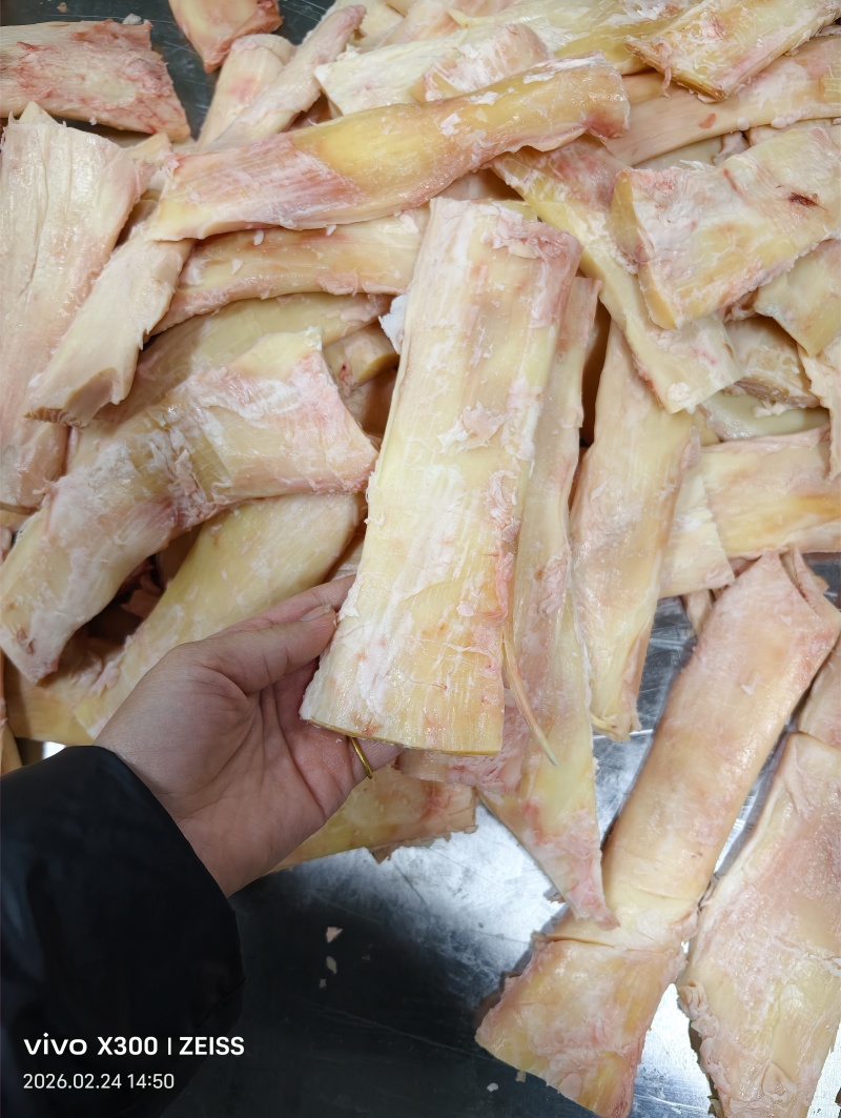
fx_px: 743
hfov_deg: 59.0
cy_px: 559
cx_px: 420
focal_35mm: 23
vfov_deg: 73.9
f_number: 1.68
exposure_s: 1/100
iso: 566
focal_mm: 6.25
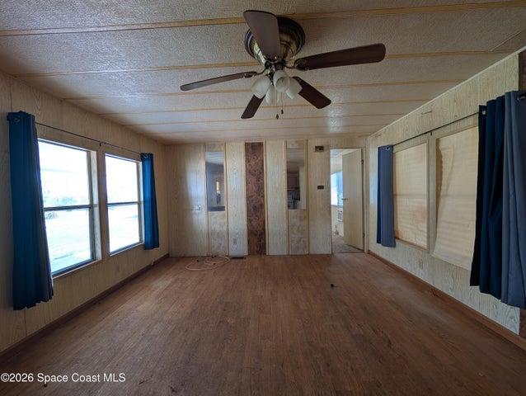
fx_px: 183
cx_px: 263
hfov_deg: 110.5
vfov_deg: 94.6
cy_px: 198
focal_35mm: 12
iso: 50
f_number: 1.7
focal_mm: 2.02
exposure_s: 1/104
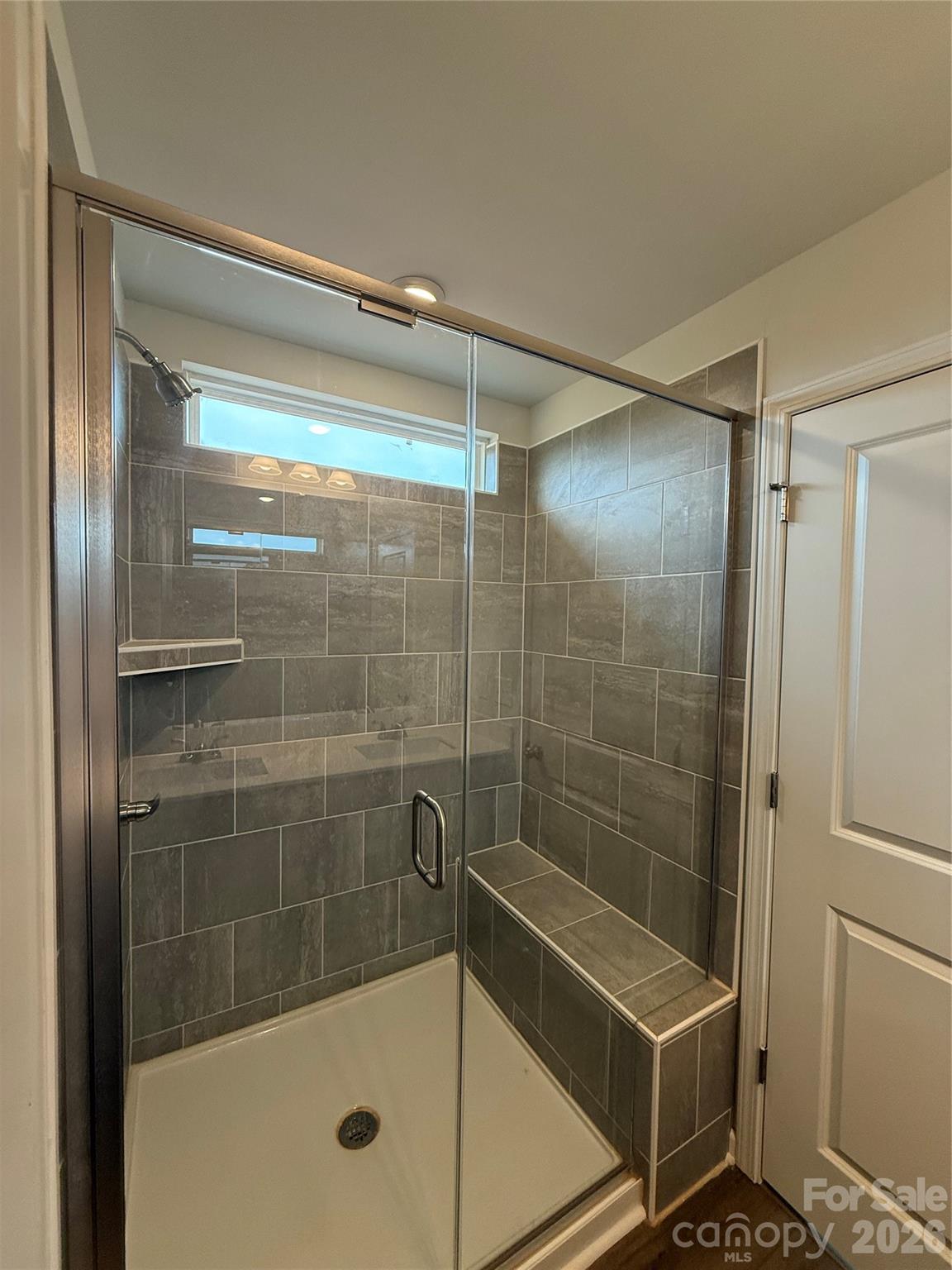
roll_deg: -1.4
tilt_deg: -2.3
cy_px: 635
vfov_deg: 102.1
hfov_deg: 85.7
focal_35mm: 14
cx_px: 476
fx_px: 513
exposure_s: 1/120
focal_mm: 2.22
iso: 200
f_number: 2.2
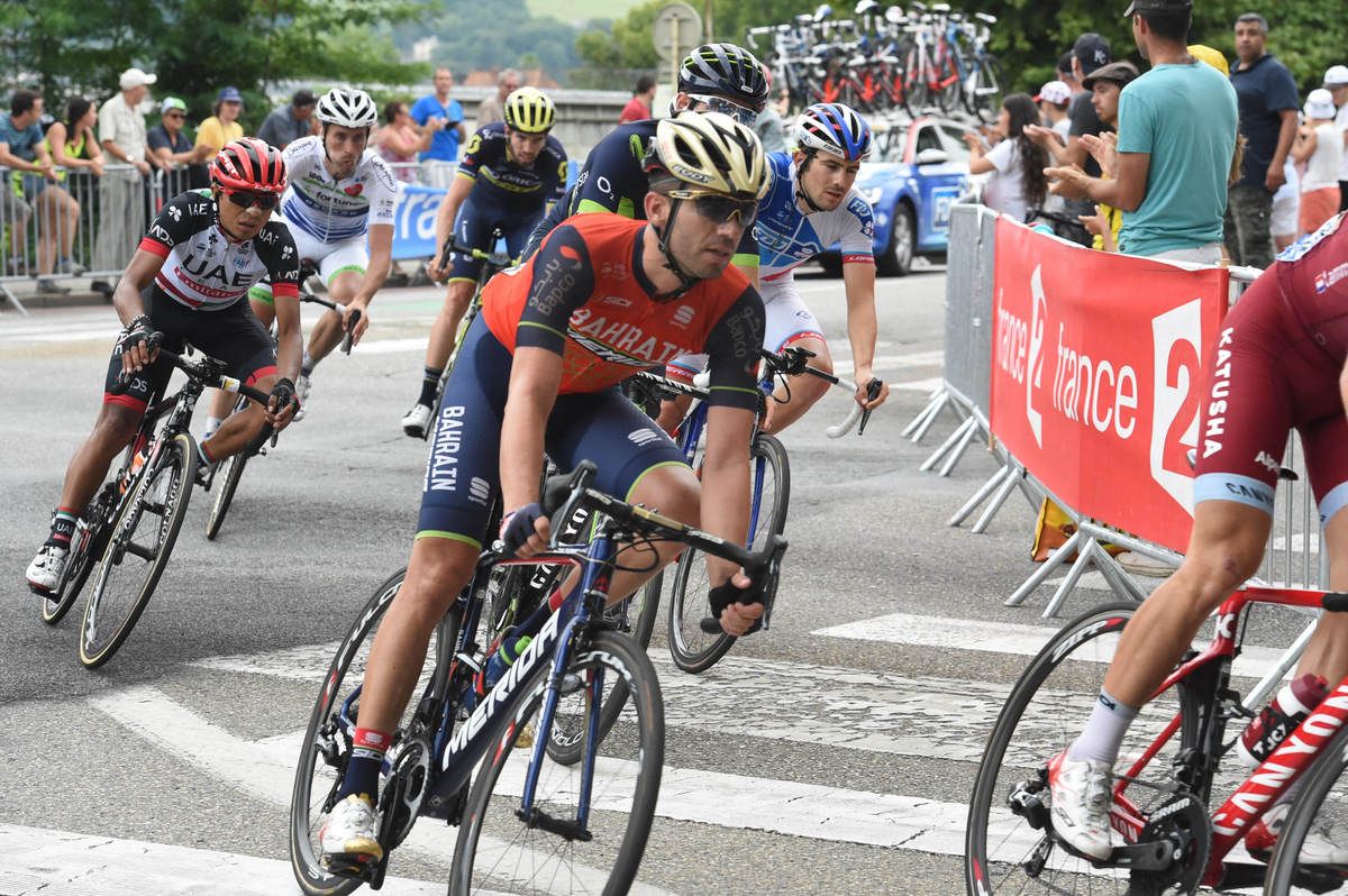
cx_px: 674
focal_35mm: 102
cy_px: 448
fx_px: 3816
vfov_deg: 13.4
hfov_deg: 20.0
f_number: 7.1
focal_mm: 102
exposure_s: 1/1000
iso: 3200
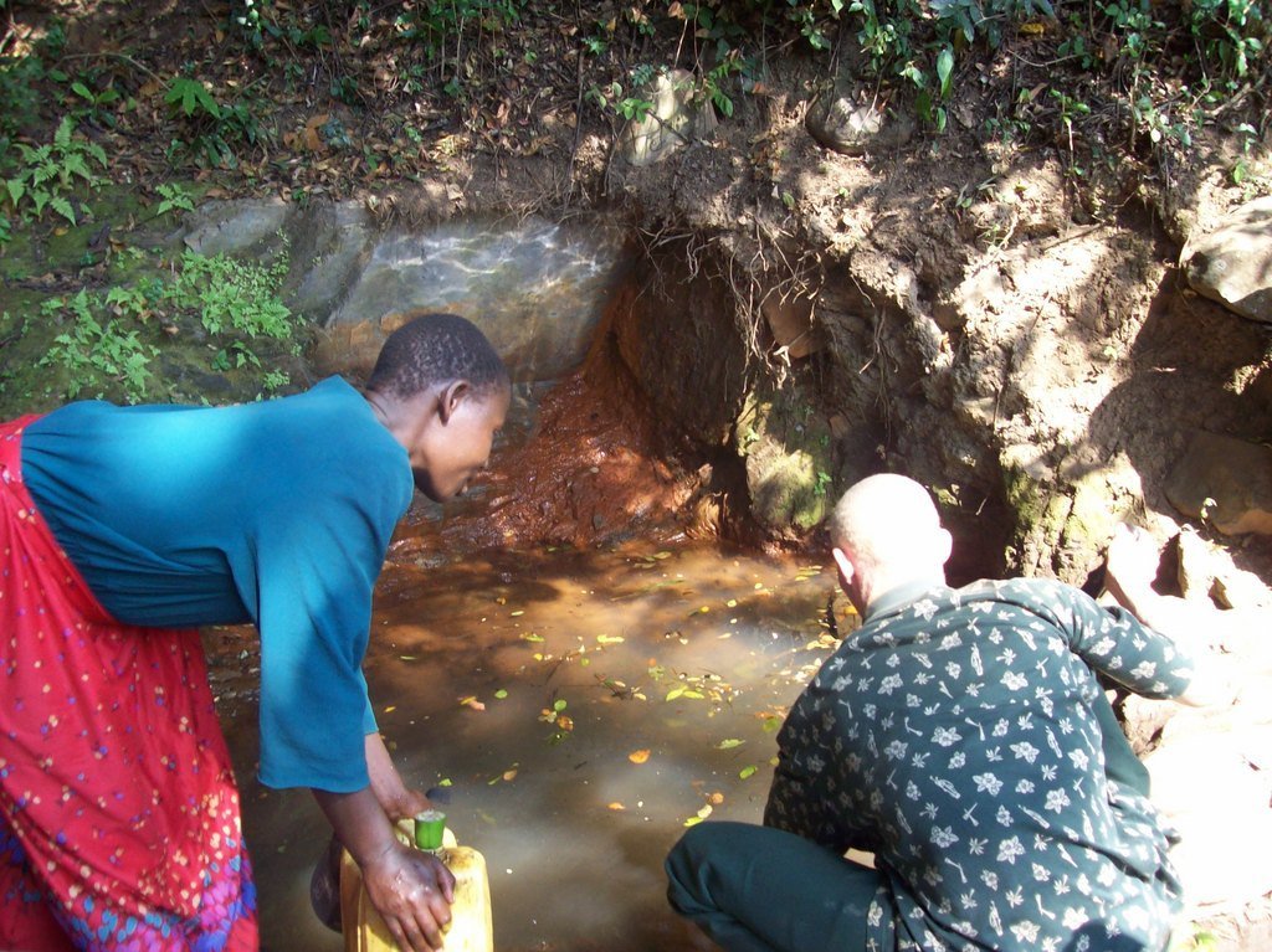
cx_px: 636
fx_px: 1322
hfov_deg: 51.4
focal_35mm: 36
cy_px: 476
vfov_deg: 39.6
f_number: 2.7
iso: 80
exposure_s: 1/98.8
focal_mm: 6
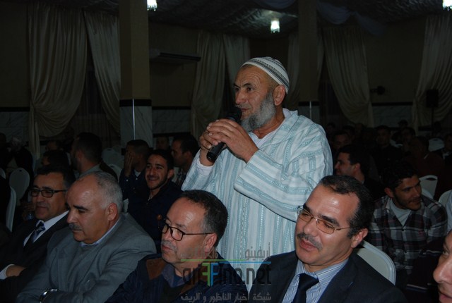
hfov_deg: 46.3
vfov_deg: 32.1
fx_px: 529
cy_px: 152
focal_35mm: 42
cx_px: 226
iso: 200
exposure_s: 1/60
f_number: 4.2
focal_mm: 28
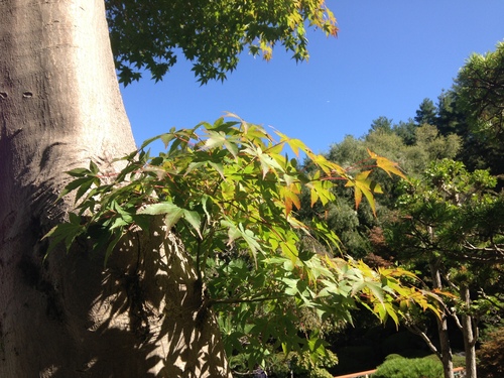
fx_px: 480
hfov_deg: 55.4
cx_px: 252
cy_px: 189
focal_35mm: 33
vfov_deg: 42.9
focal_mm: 4.13
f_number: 2.4
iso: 50
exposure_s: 1/669
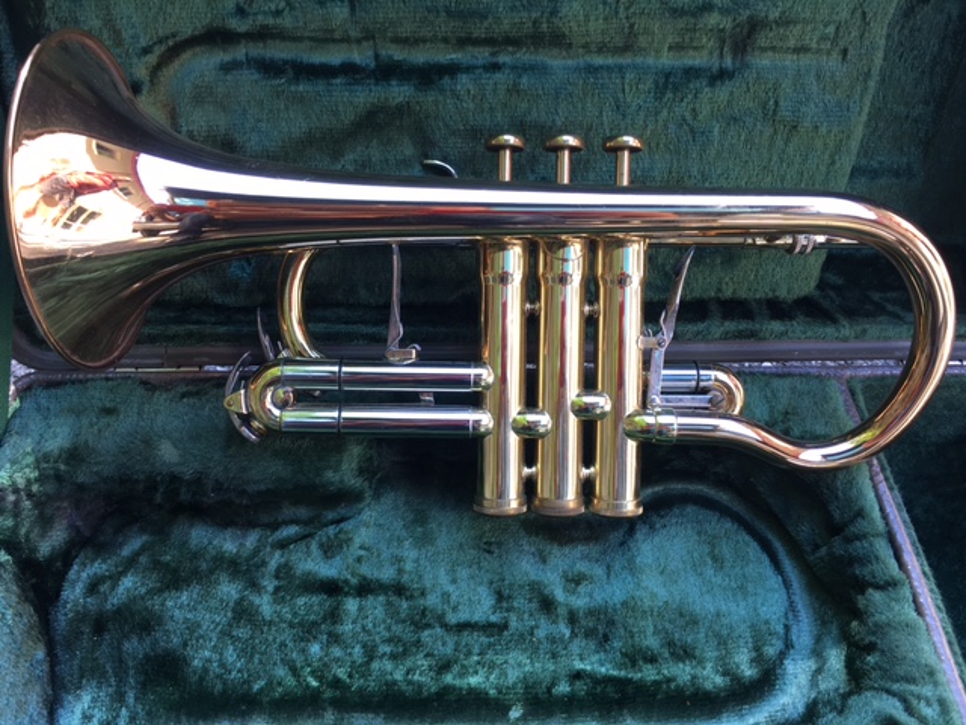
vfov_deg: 48.2
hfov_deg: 61.7
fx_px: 809
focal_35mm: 29
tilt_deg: -53.2
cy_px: 362
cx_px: 483
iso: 25
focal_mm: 4.15
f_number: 2.2
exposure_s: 1/50
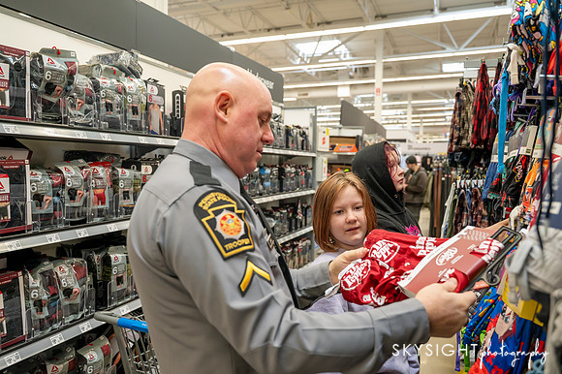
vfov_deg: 45.5
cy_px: 187
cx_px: 281
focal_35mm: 29
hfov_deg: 64.4
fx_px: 446
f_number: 3.5
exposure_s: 1/320
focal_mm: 28
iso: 3200
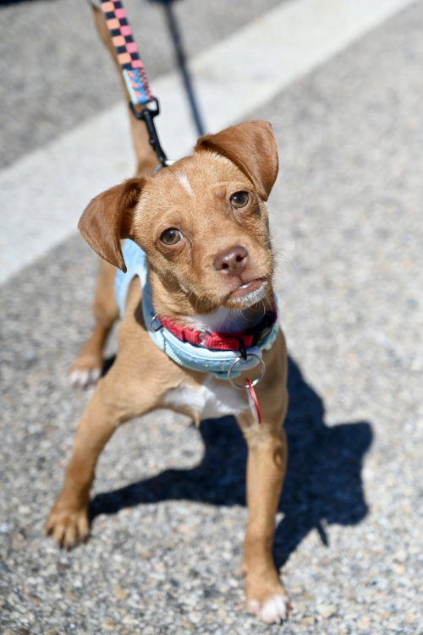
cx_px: 212
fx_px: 1235
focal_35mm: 70
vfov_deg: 28.9
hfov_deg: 19.4
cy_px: 318
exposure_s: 1/8000
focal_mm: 70
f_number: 4.8
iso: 720
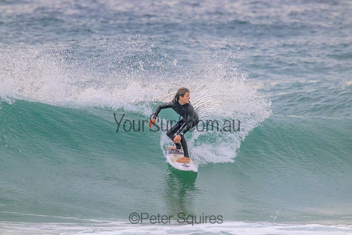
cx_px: 176
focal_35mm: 800
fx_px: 7824
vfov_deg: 1.7
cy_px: 118
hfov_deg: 2.6
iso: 12800
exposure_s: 1/1600
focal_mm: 800
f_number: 11
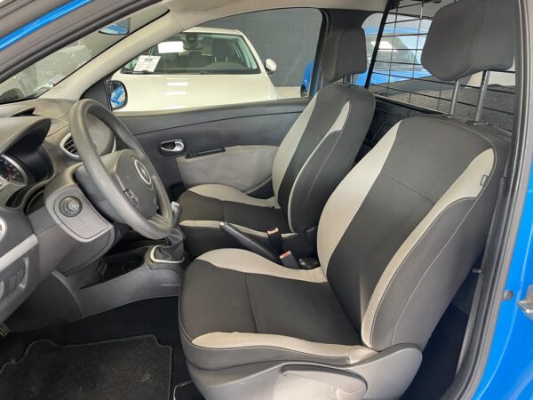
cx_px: 266
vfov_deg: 53.1
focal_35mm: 26
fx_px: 400
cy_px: 200
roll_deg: +0.8
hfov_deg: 67.3
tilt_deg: -20.4
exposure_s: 1/60
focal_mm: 4.2
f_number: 1.6
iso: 320
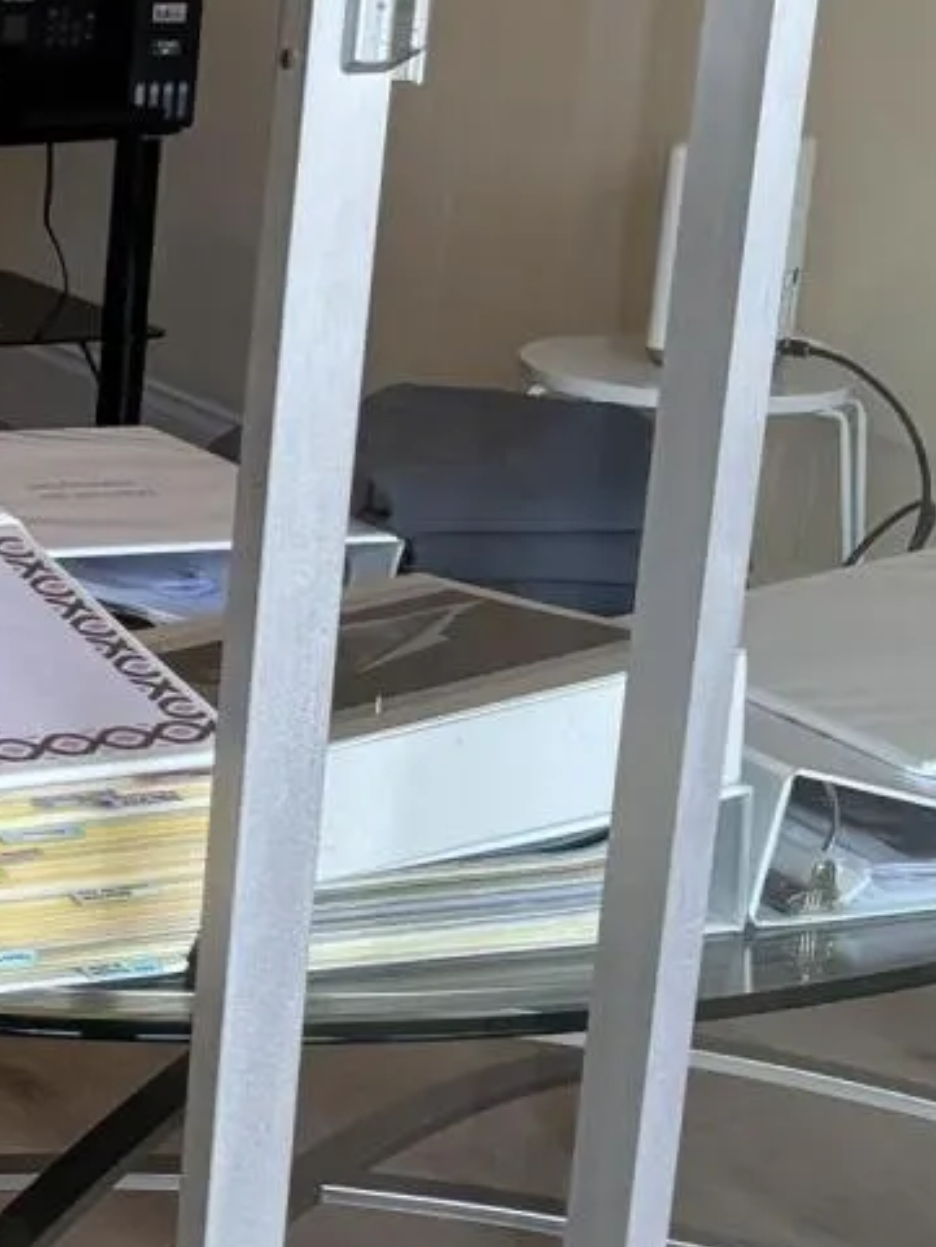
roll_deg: -3.1
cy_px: 454
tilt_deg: -14.5
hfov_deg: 13.0
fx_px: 3892
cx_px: -459
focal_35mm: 108
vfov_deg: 18.2
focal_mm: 5.96
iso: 125
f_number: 1.6
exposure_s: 1/120
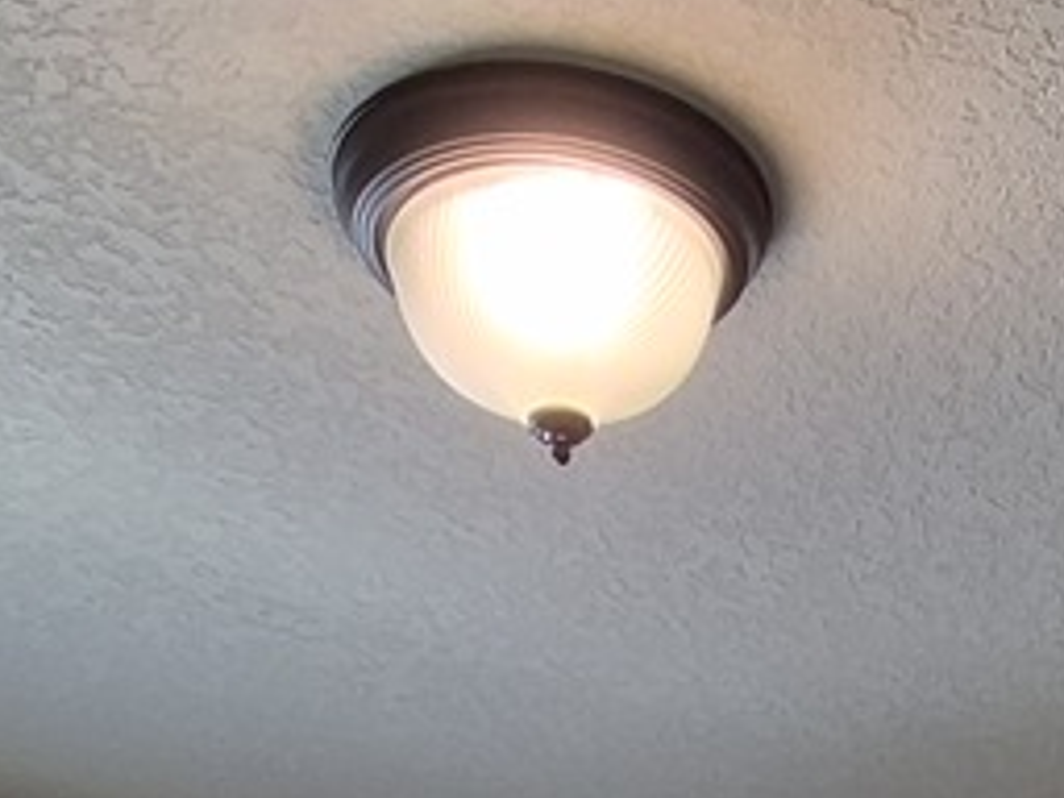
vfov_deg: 14.1
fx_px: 2244
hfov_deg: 25.8
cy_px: 1895
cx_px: 956
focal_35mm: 73
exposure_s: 1/60
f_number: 2.2
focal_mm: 1.74
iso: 100
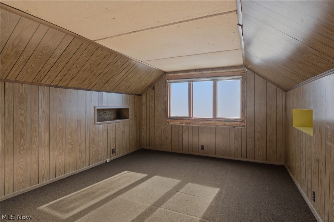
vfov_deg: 67.4
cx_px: 167
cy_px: 111
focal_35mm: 18
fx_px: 167
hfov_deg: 90.0
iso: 500
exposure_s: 1/13
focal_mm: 18
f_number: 7.1
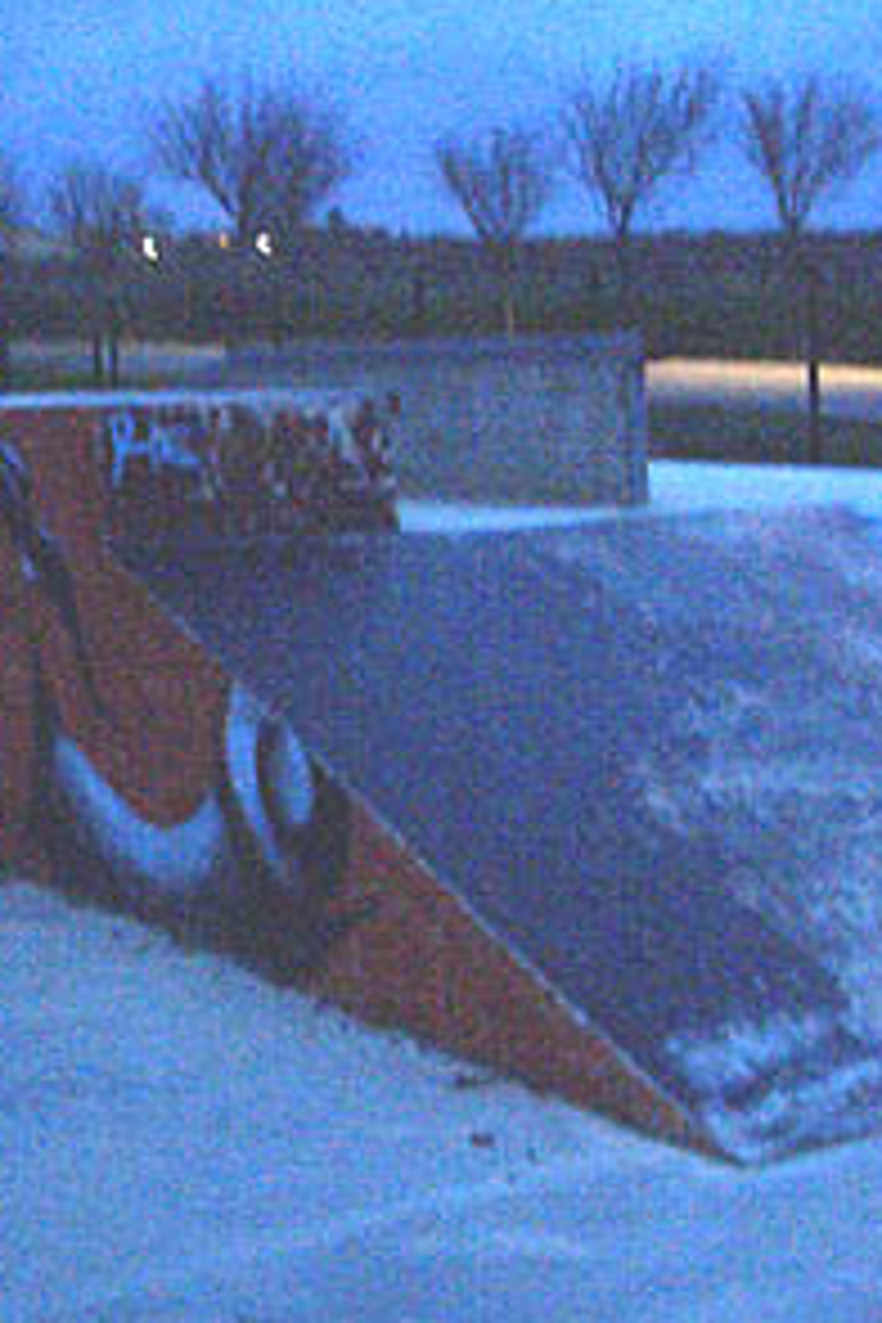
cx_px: 626
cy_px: 623
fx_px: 2278
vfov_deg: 32.4
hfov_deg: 21.8
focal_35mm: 62
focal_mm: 5.8
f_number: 2.6
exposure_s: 1/8
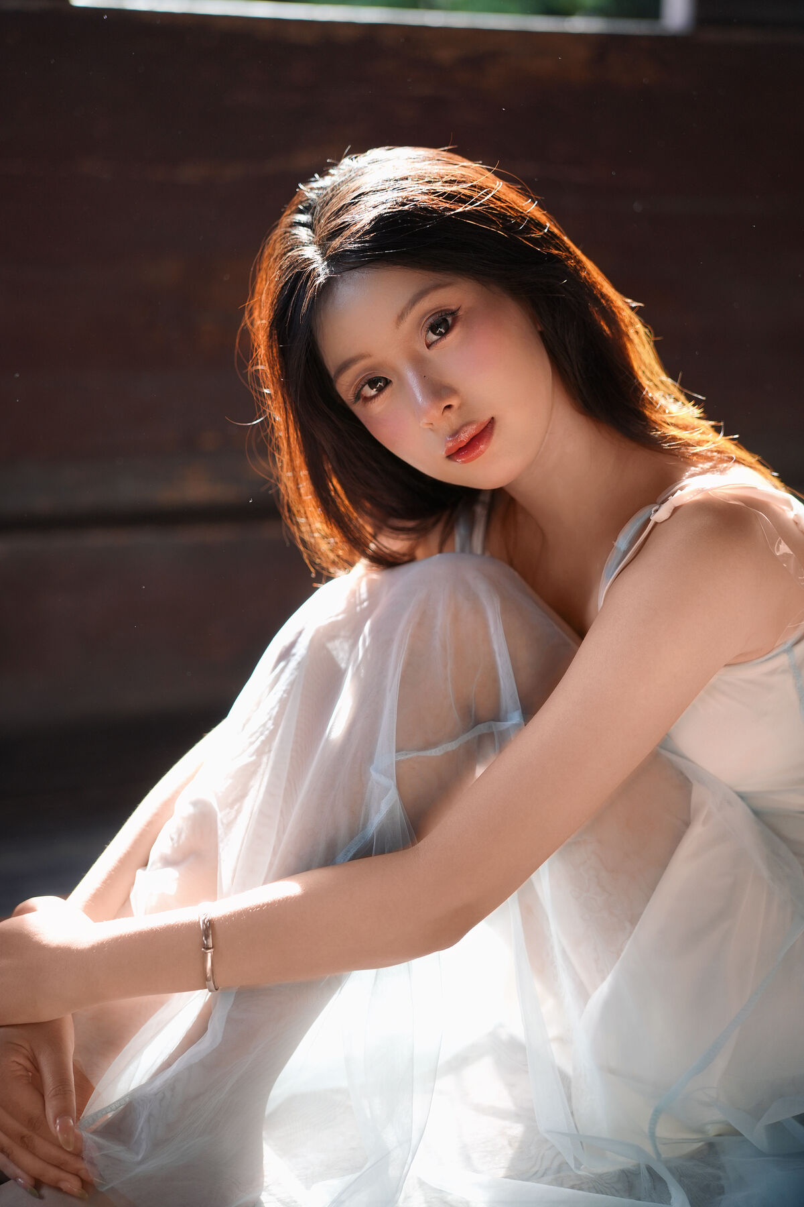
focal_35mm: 50
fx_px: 1675
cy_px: 604
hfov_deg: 27.0
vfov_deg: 39.6
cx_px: 402
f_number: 2
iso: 400
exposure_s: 1/1250
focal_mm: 50
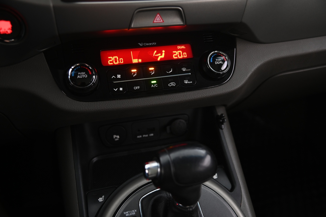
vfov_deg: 37.8
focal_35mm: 35
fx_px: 317
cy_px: 108
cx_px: 163
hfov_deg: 54.5
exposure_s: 1/6
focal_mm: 35
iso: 1000
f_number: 4
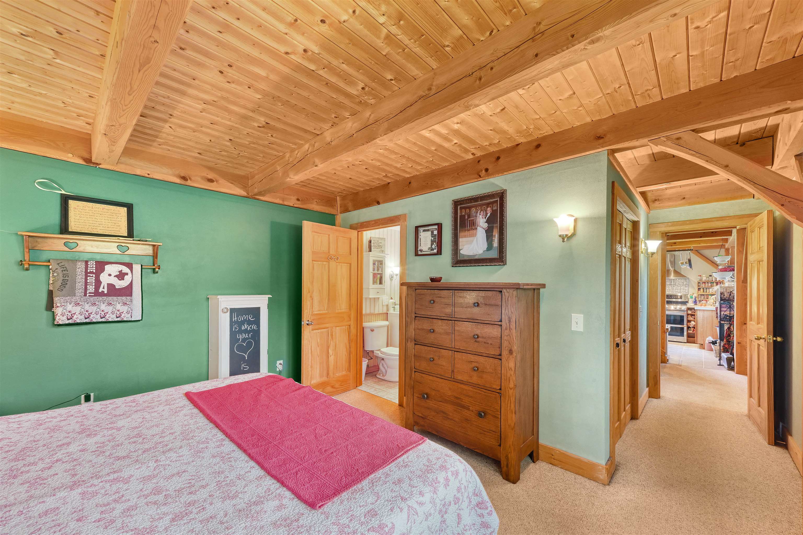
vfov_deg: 81.2
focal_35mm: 14
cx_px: 402
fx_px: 312
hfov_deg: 104.3
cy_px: 268
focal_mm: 14
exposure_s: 2
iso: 1000
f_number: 14
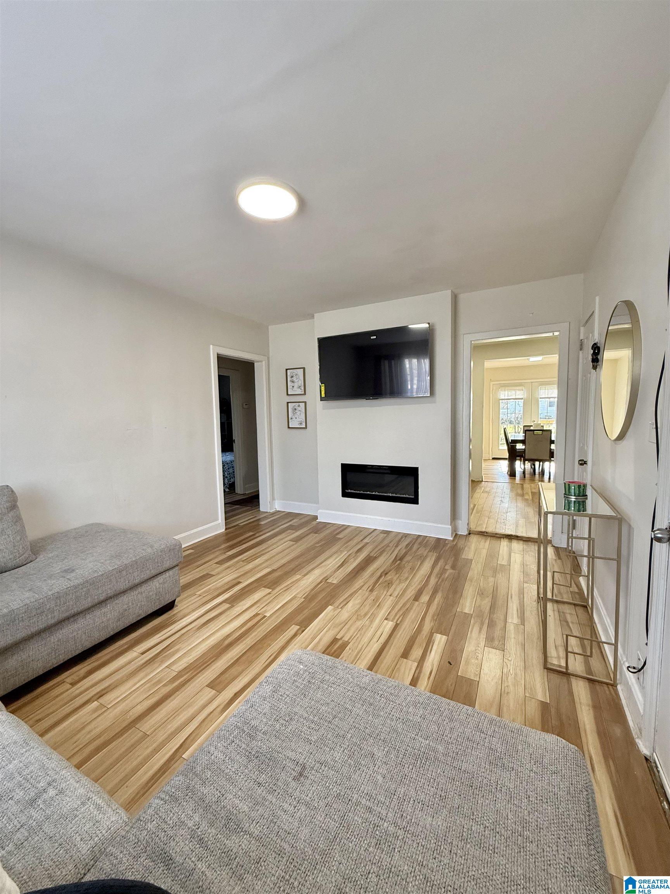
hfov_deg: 85.7
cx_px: 335
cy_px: 447
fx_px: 361
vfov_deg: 102.1
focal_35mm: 14
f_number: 2.2
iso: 250
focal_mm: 2.22
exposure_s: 1/120
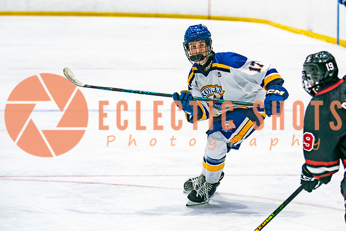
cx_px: 239
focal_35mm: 177
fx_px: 1704
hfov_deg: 11.6
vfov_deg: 7.7
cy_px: 89
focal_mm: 102
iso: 500
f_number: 2.8
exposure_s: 1/640
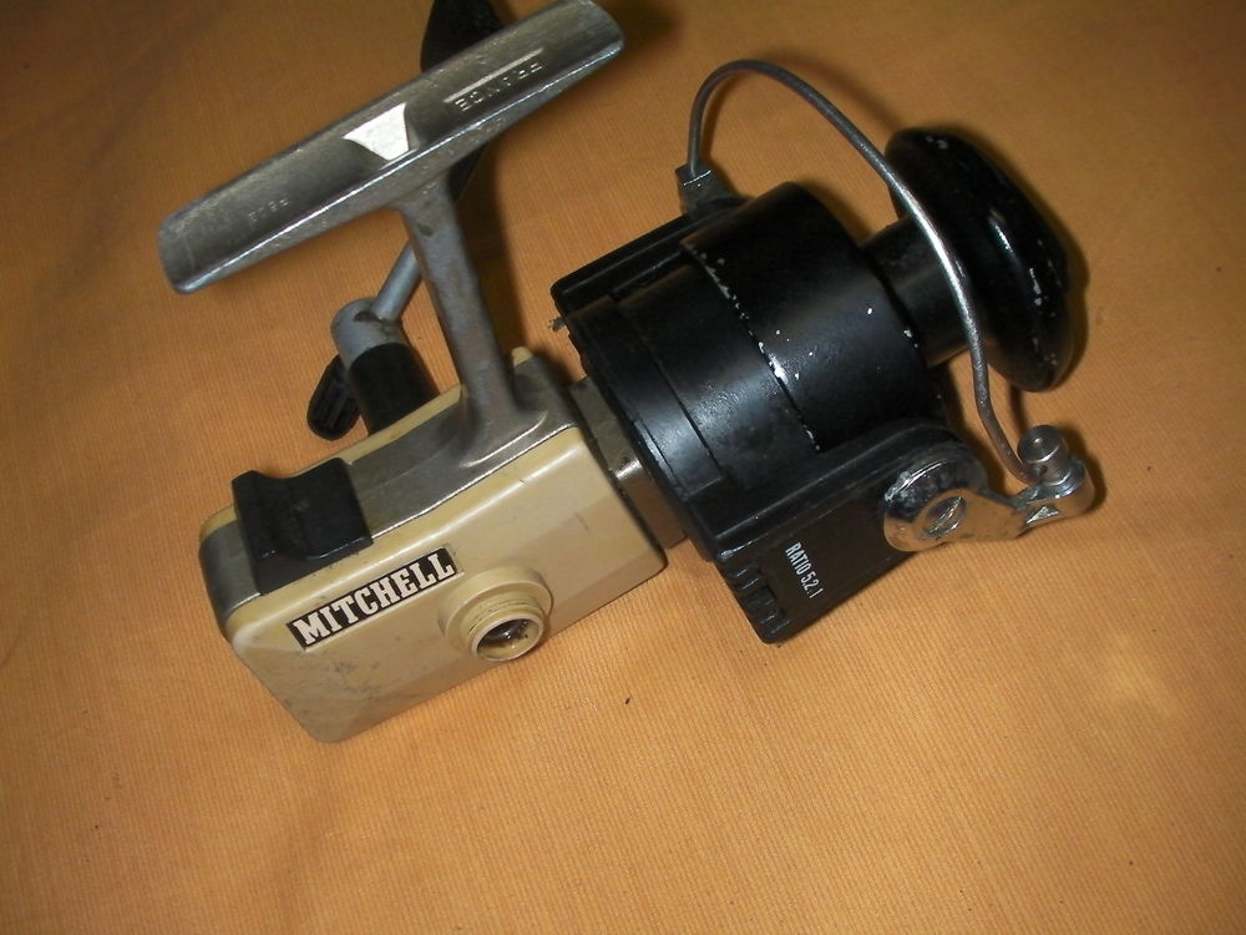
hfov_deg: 49.0
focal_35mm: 38
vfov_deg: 37.7
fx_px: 1368
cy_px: 468
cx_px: 623
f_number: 5.6
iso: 200
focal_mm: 6.3
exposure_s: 1/30
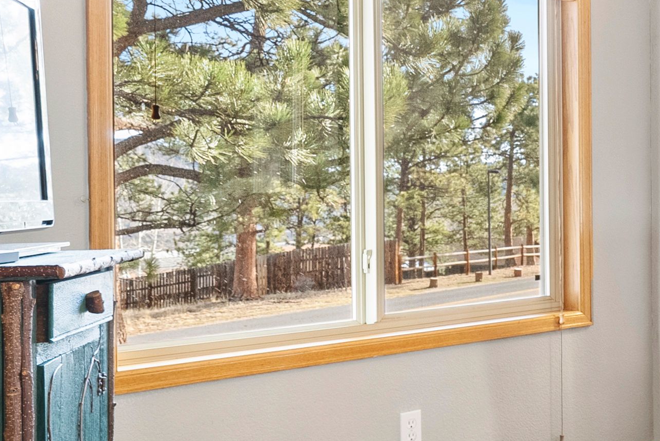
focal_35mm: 56
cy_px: 195
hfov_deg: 29.8
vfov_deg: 24.2
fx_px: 1027
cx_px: 817
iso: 800
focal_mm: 17
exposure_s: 1/4
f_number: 8
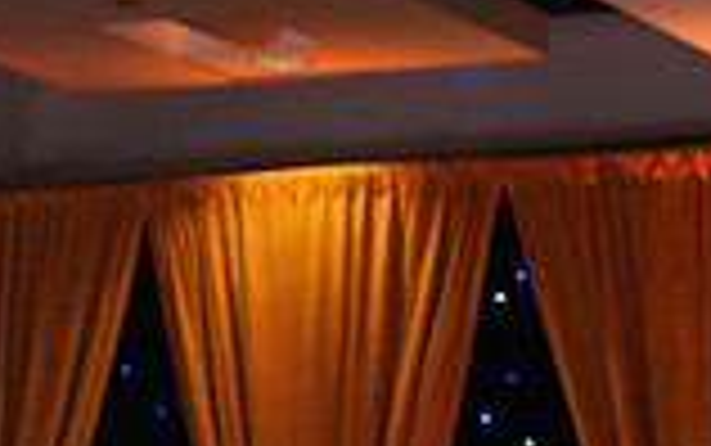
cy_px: 1131
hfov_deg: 8.2
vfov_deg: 5.0
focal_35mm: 254
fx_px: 4925
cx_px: 628
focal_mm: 68
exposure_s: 1/400
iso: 1250
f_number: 4
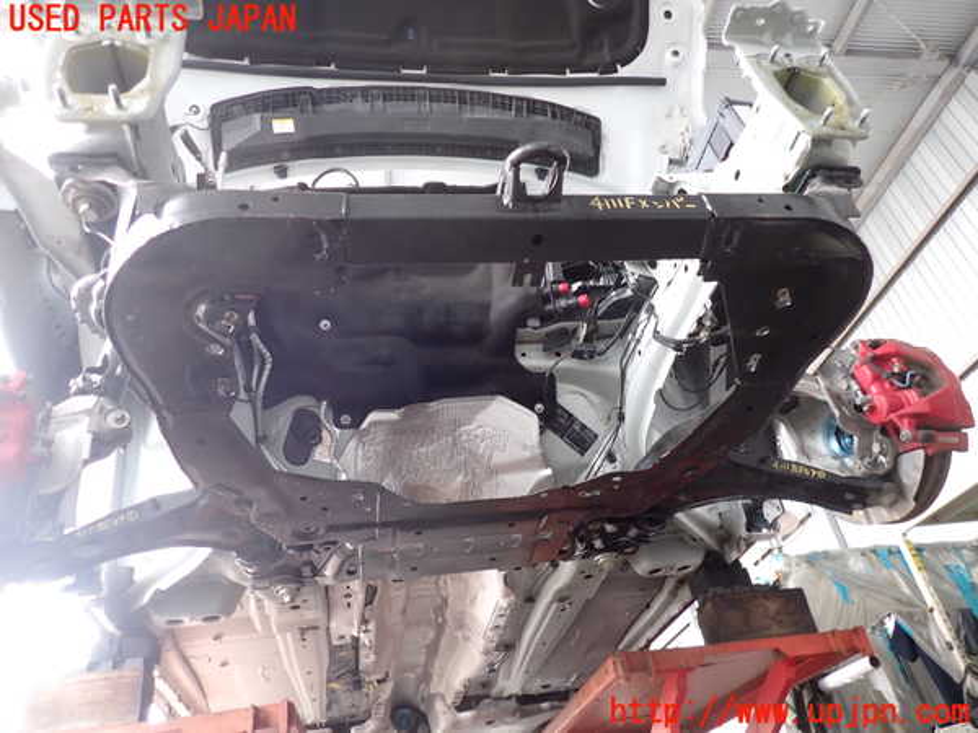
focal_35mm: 25
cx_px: 489
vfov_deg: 54.9
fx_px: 706
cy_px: 366
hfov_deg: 69.4
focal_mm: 4.5
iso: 200
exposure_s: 1/40
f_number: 2
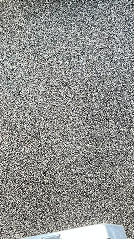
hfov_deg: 15.1
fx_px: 505
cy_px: 51
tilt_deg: -50.2
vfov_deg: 26.1
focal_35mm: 80
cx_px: 82
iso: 80
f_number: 1.5
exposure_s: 1/60
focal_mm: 5.7
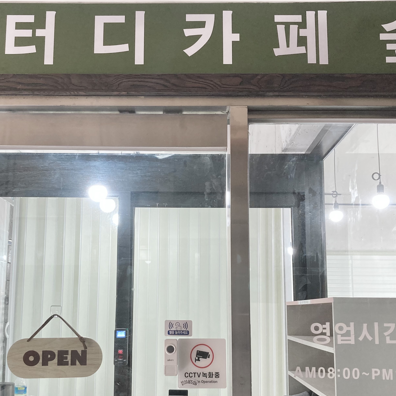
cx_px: 173
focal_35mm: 41
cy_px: 241
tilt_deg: +7.2
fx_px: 531
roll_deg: -1.5
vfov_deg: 40.7
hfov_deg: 40.9
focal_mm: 3.99
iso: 100
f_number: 1.8
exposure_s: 1/60
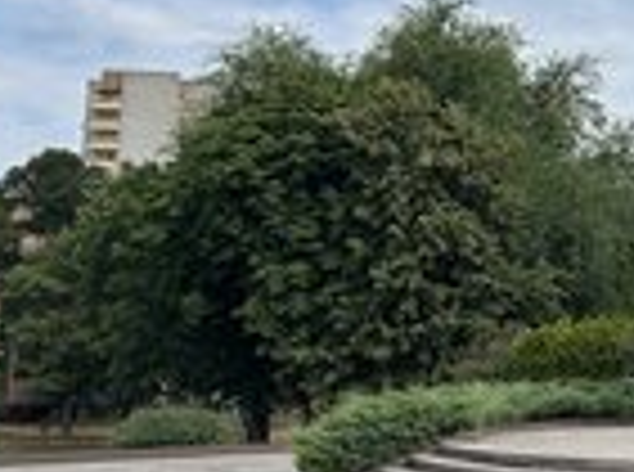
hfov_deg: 24.0
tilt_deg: +7.5
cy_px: 184
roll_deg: -0.5
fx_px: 1352
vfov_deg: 19.8
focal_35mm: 74
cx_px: 760
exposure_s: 1/4115
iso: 50
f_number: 1.5
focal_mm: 5.7
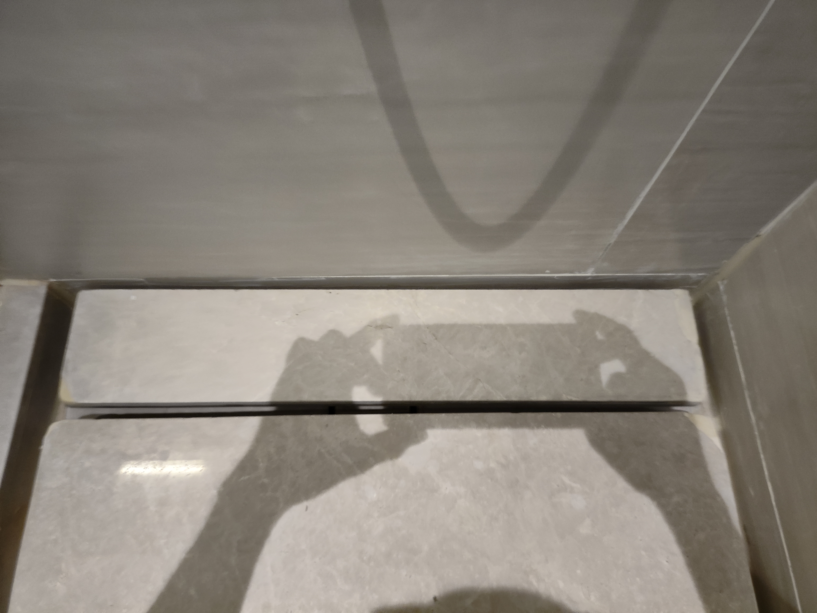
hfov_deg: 69.4
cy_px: 306
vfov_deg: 54.9
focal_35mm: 25
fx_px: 590
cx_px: 408
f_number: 1.79
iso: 1092
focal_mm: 4.71
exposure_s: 1/25
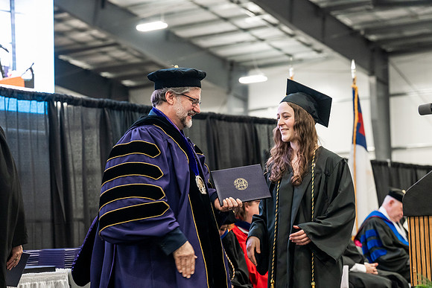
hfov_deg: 24.5
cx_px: 216
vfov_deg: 16.5
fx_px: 996
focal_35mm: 83
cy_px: 144
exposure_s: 1/200
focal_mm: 83
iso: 4000
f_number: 4
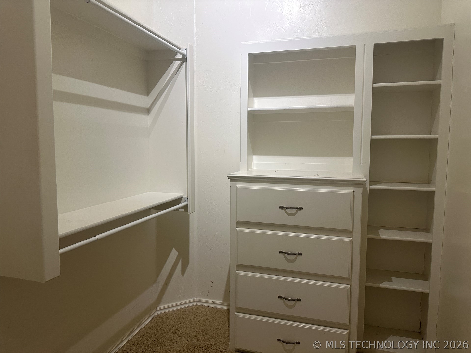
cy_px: 176
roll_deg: -1.1
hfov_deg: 71.6
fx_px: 327
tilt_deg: -5.1
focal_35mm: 24
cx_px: 236
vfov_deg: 56.8
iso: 200
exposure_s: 1/120
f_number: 1.78
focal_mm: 6.86
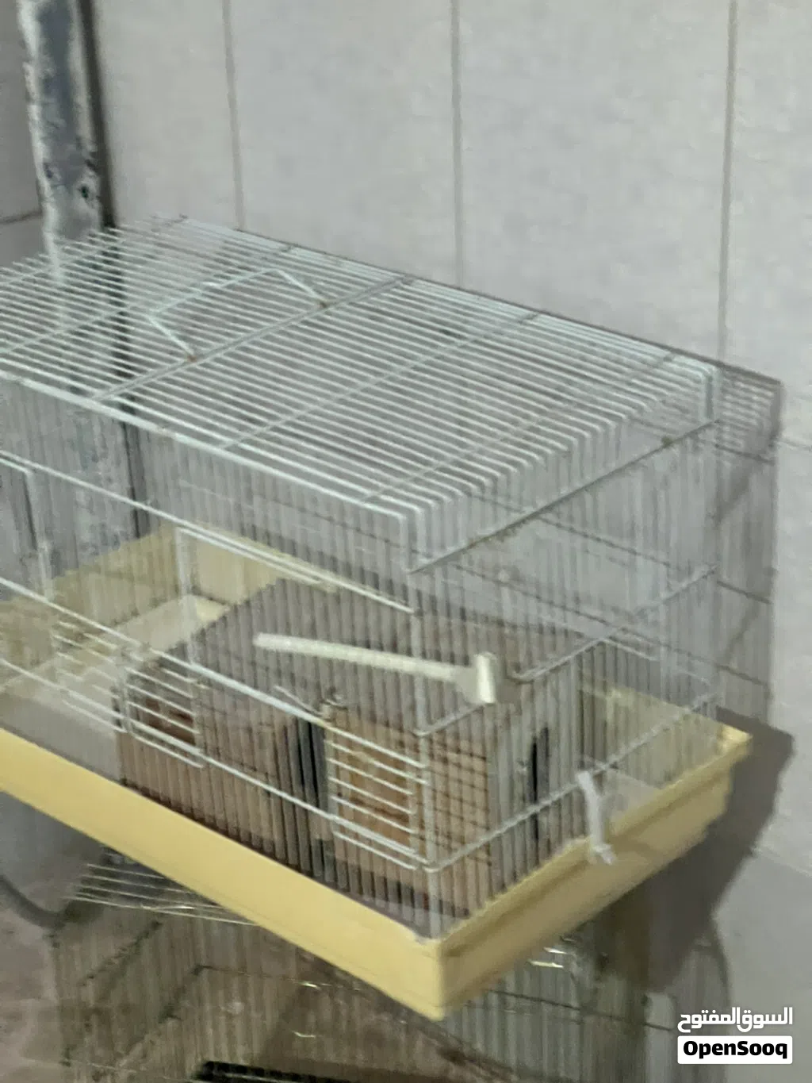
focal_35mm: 77
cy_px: 542
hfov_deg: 19.1
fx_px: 2408
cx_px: 406
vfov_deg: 25.3
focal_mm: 9
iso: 1250
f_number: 2.8
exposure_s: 1/25
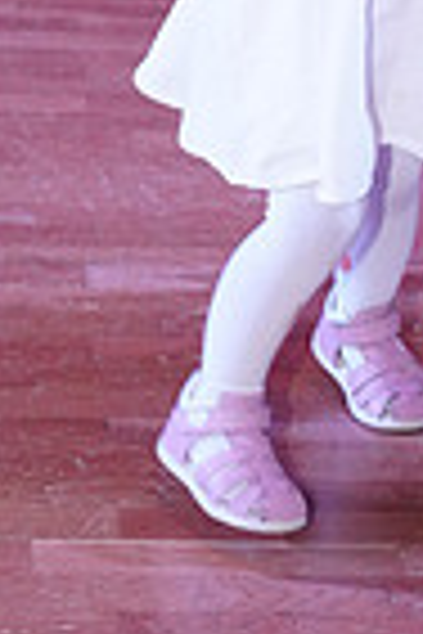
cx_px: 650
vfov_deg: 9.5
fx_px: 3560
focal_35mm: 202
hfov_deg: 6.7
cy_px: -607
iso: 2500
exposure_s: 1/250
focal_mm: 49
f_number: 4
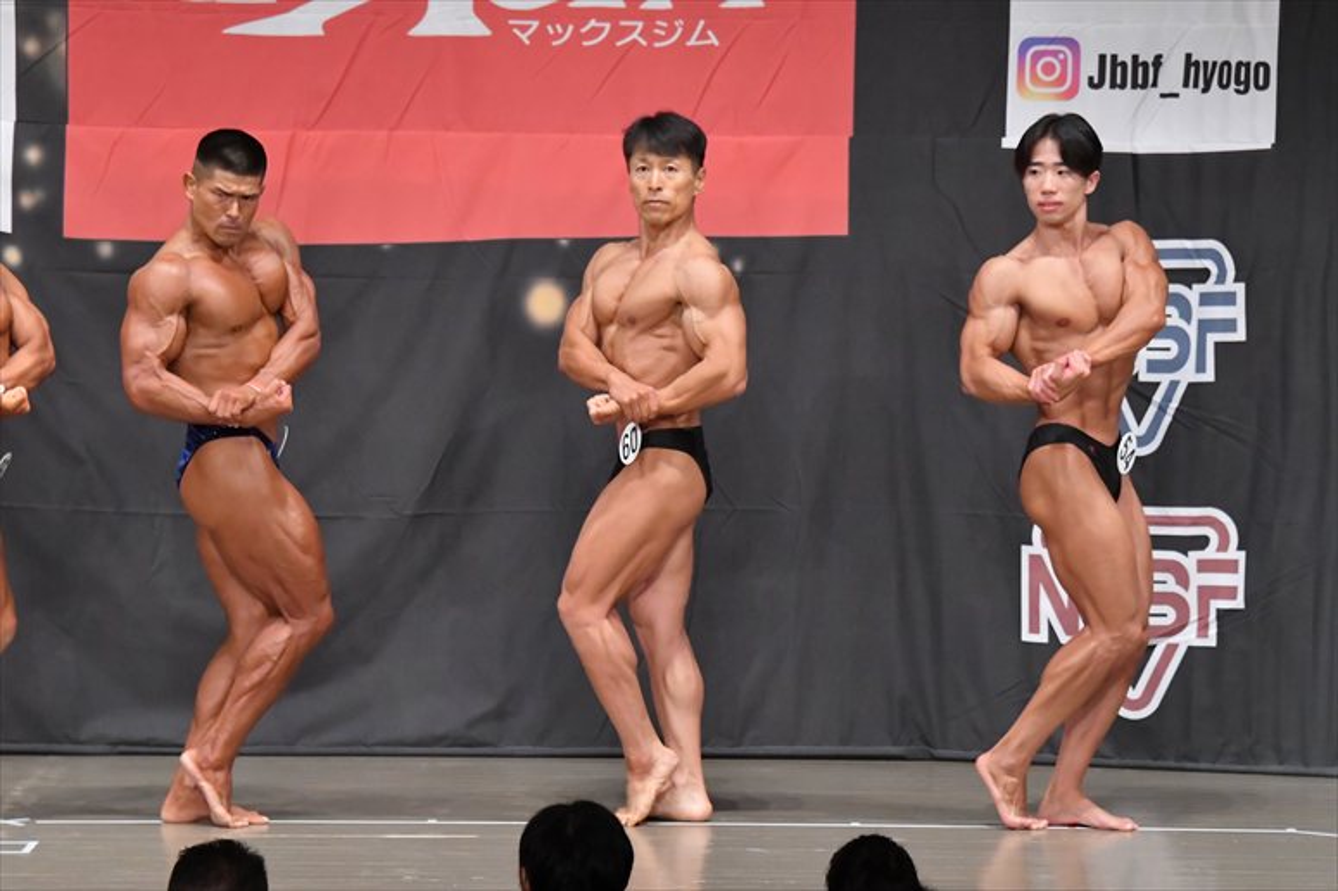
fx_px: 7504
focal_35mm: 202
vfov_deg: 6.8
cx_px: 669
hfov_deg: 10.2
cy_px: 446
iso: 6400
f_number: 5.6
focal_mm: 135
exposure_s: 1/400
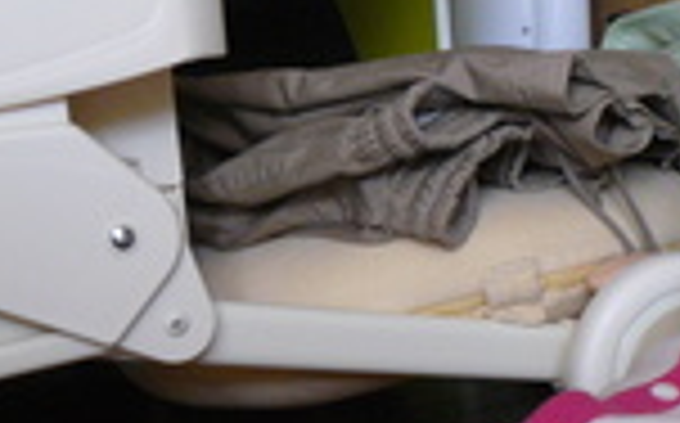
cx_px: 666
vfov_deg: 12.9
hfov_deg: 20.0
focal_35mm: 101
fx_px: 1870
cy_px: 292
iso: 160
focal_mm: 6
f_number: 2.8
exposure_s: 1/30
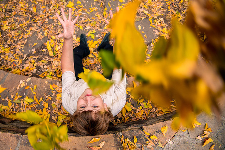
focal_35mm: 28
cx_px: 93
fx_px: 176
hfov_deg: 64.8
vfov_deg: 46.1
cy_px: 81
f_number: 4
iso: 640
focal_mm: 24
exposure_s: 1/160
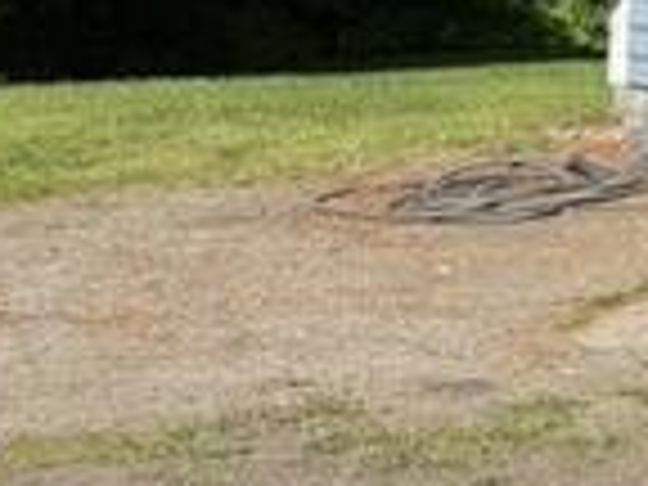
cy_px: -292
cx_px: 2241
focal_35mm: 171
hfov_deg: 8.5
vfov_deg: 8.4
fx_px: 3201
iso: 80
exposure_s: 1/3953
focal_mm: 6.76
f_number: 1.78
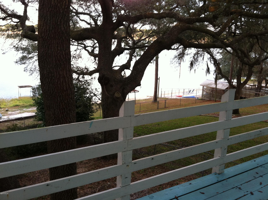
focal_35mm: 35
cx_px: 134
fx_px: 271
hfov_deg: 52.7
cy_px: 100
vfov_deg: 40.6
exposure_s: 1/40
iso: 100
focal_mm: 3.85
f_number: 2.8
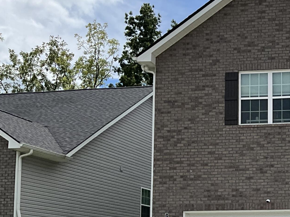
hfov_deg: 25.0
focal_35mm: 70
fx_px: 586
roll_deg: -1.0
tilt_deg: +4.2
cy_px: 219
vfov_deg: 20.3
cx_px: 349
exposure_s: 1/2538
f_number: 1.8
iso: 25
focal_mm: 3
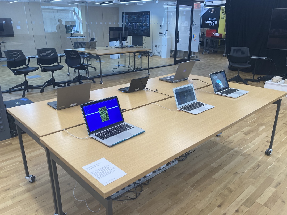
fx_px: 232
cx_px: 144
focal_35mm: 28
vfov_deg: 49.7
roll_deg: +0.2
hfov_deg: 63.4
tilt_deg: -19.1
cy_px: 108
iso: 80
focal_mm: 3.99
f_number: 1.8
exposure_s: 1/100
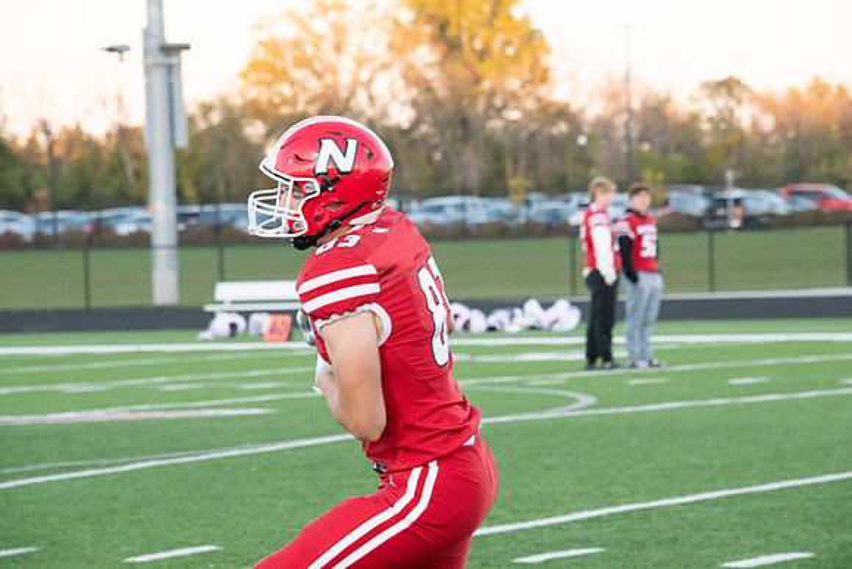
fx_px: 4971
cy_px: 284
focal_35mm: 210
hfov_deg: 9.8
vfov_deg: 6.5
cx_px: 426
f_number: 9
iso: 8000
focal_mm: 210
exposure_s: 1/500
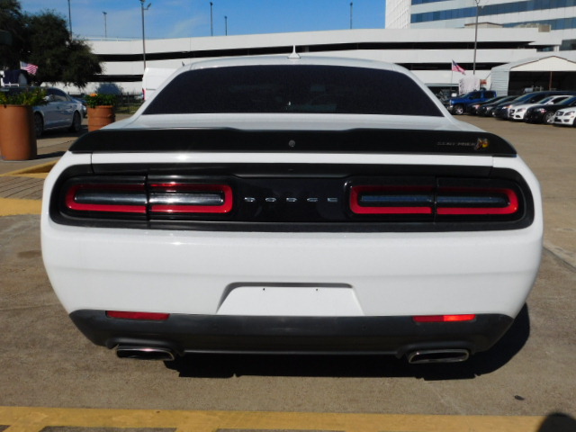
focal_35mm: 36
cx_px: 288
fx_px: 599
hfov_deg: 51.4
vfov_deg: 39.7
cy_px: 216
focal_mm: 6.3
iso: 125
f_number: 7
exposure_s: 1/1000
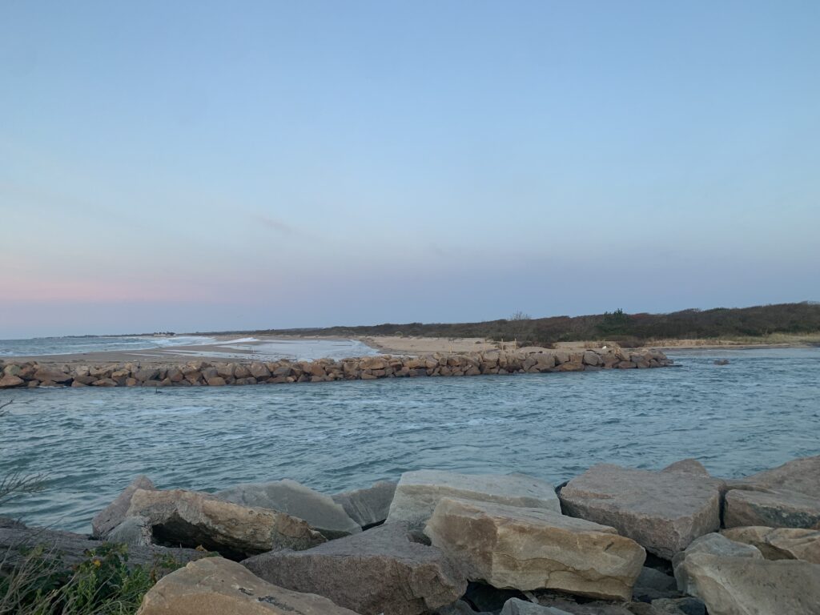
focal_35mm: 26
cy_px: 308
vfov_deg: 53.1
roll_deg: +1.2
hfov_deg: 67.3
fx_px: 616
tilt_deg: +1.8
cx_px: 410
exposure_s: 1/121
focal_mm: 4.25
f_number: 1.8
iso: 80
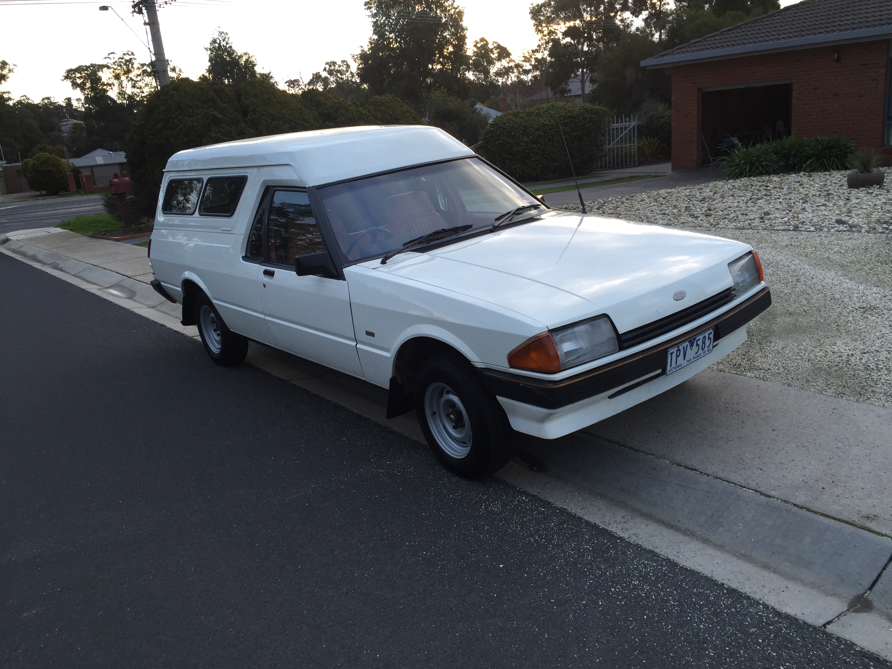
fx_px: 747
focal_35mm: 29
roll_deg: +5.7
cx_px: 446
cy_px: 334
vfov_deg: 48.2
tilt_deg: -16.0
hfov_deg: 61.7
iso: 40
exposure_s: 1/100
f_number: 2.2
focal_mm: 4.15
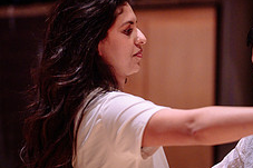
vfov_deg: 9.5
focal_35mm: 144
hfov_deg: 14.0
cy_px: 139
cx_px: 275
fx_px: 1011
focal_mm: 50
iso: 1600
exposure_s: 1/200
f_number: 1.4
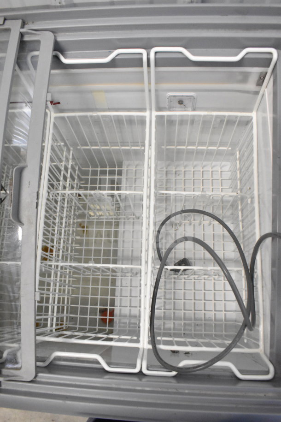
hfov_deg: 47.9
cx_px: 140
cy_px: 211
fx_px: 316
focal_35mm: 27
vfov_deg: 67.4
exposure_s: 1/125
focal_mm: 18
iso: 6400
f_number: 5.6
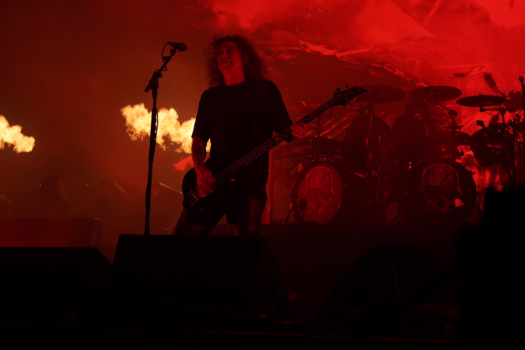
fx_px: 1021
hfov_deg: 28.8
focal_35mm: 70
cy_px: 86
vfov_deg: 19.3
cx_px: 203
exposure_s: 1/50
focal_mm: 42
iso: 100
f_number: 4
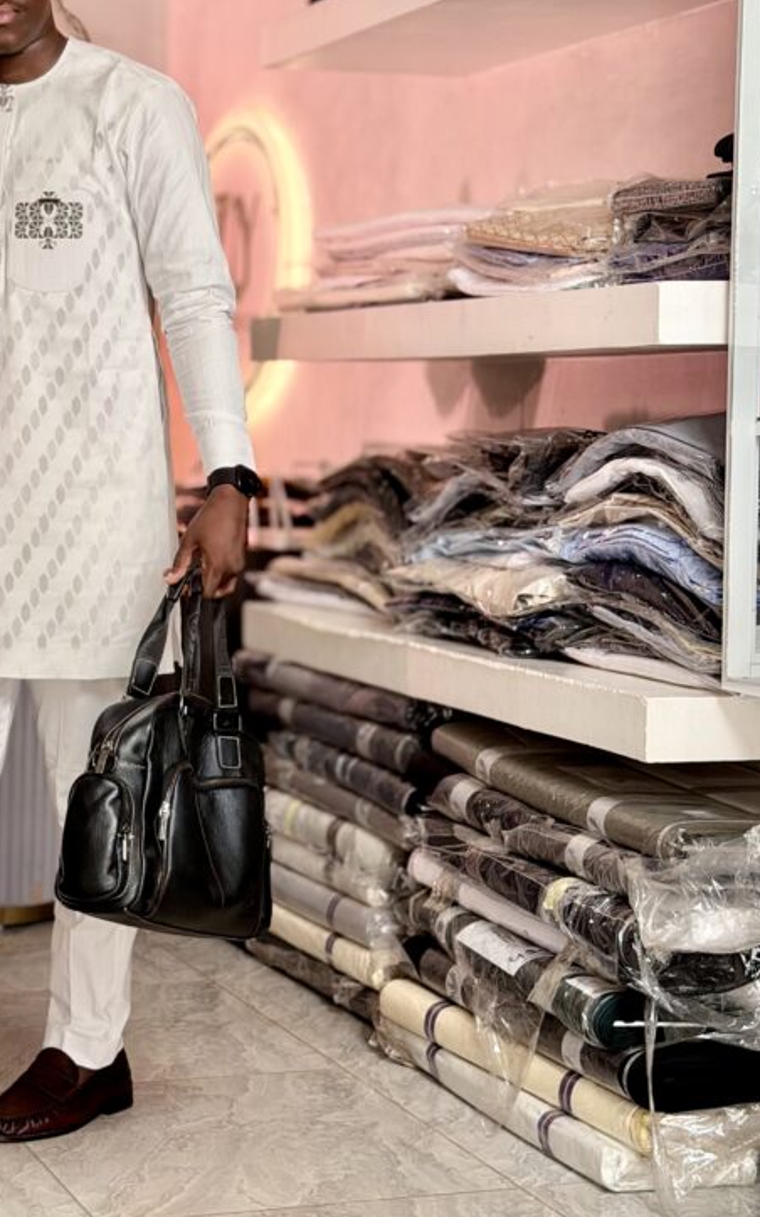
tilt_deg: -0.7
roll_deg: -1.7
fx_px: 2388
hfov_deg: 17.9
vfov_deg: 28.4
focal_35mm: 72
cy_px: 424
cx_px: 123
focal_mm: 6.76
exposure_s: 1/121
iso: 64
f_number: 1.78
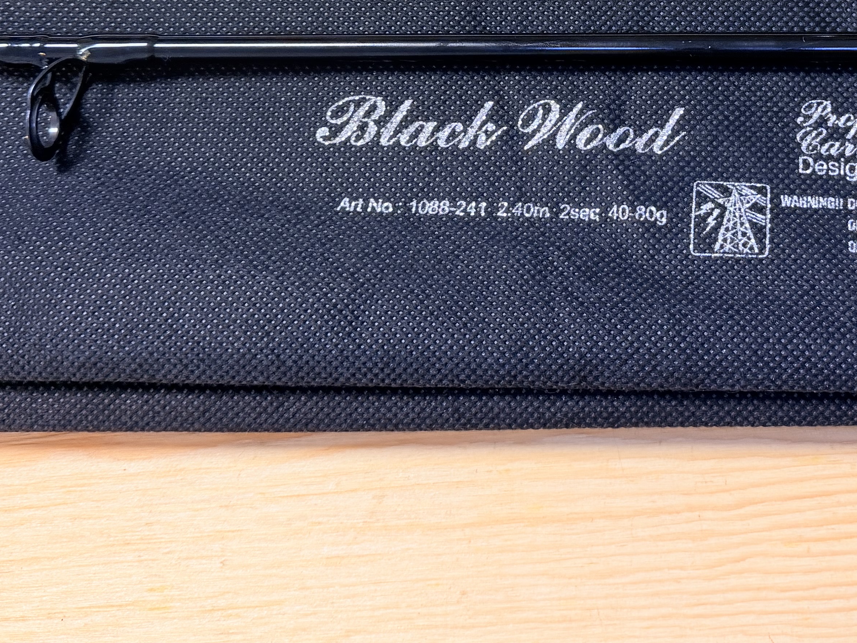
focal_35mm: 58
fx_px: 1436
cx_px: 673
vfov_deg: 24.0
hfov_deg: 32.4
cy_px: -17
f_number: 1.78
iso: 125
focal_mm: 6.76
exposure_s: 1/50
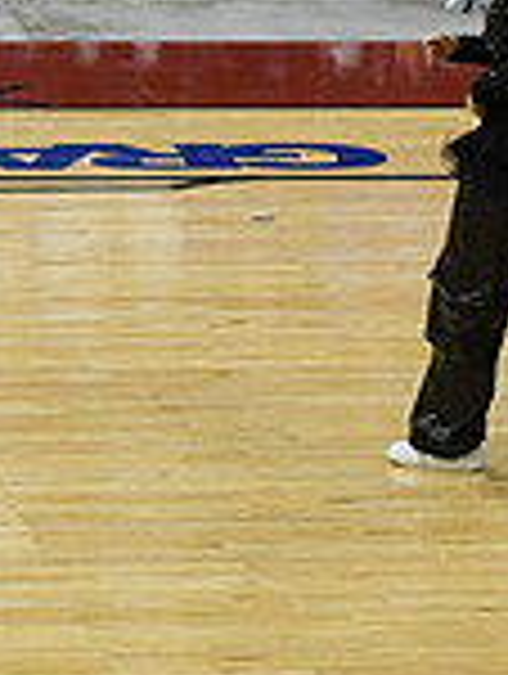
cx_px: 1290
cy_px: 34
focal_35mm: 390
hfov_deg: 3.8
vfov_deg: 5.1
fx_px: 7610
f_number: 4
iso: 2500
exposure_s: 1/250
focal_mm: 70
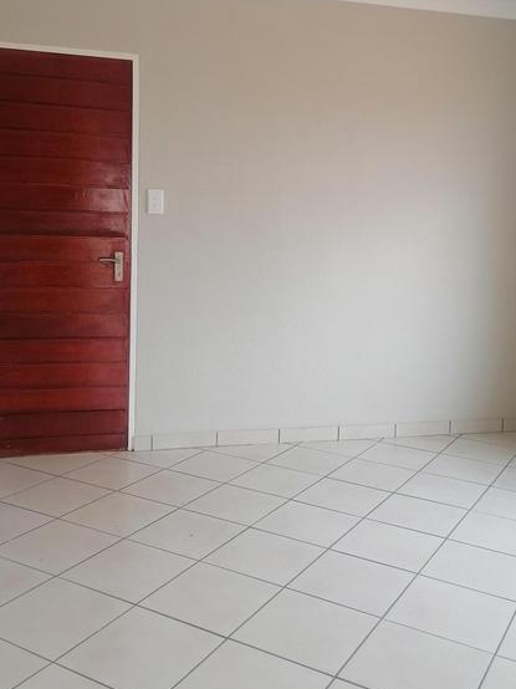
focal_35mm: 39
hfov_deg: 36.8
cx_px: 274
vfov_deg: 47.7
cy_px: 290
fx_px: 776
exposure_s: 1/100
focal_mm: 4.75
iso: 80
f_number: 1.8
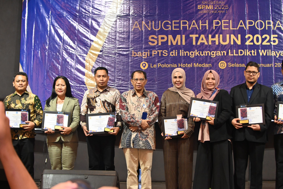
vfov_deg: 7.0
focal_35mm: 195
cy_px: 94
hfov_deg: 10.5
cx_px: 142
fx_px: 1533
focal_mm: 130
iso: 2000
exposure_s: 1/80
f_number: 5.3
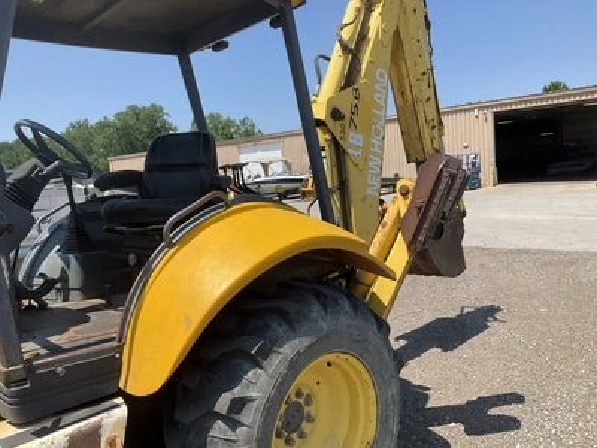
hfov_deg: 61.7
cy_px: 224
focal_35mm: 29
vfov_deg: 48.2
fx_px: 500
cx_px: 298
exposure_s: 1/1730
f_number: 1.8
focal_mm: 3
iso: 25
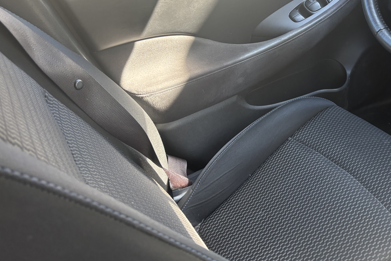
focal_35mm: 39
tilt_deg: -31.7
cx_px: 263
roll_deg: +1.1
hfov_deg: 48.7
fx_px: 424
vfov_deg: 34.1
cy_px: 106
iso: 200
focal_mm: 5.96
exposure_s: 1/60
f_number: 1.6
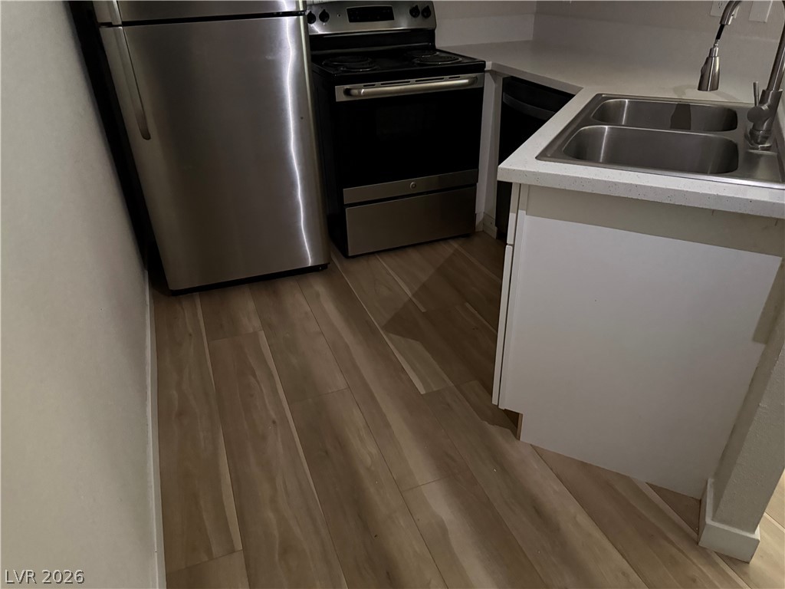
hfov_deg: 71.6
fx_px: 544
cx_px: 392
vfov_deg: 56.8
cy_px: 294
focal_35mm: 24
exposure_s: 1/30
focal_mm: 6.76
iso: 1250
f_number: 1.78
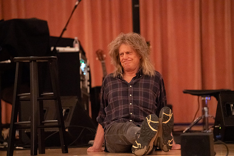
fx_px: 1300
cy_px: 78
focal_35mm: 200
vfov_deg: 6.9
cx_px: 117
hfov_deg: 10.3
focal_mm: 200
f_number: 4.5
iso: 20000
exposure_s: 1/160
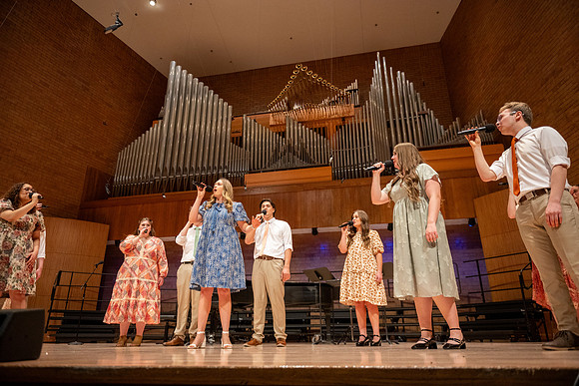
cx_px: 290
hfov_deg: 73.7
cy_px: 193
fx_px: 386
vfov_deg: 53.2
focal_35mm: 24
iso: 3200
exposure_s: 1/640
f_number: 2.8
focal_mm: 24
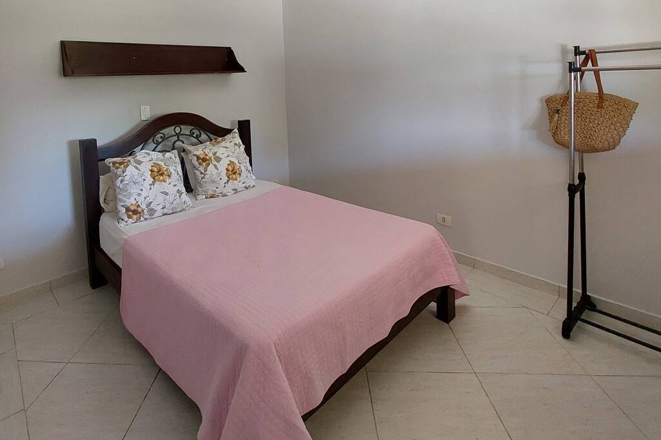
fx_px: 349
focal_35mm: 19
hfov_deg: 86.6
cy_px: 118
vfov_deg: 61.4
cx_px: 294
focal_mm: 1.74
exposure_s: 1/60
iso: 250
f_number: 2.2
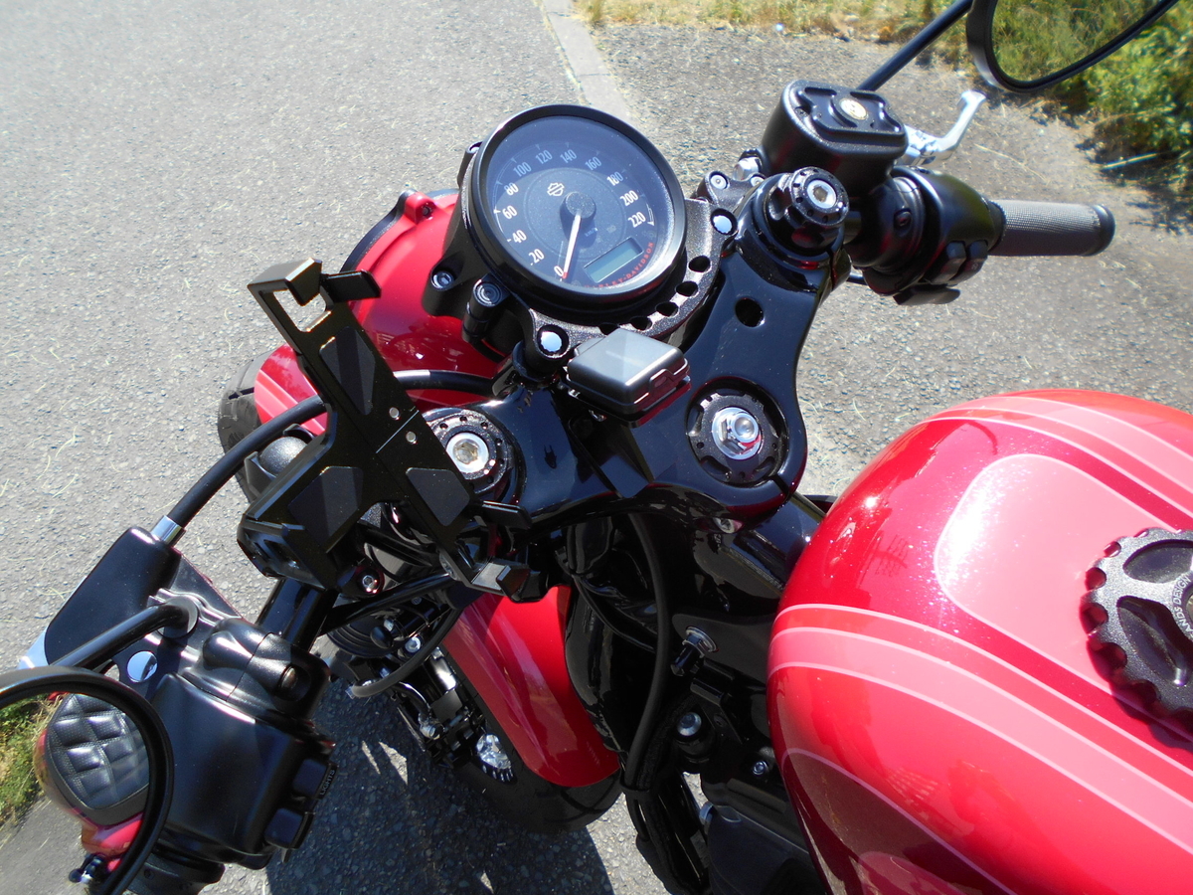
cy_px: 448
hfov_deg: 67.3
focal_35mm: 26
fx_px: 896
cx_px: 596
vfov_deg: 53.1
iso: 80
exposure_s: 1/400
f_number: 3.2
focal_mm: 4.6
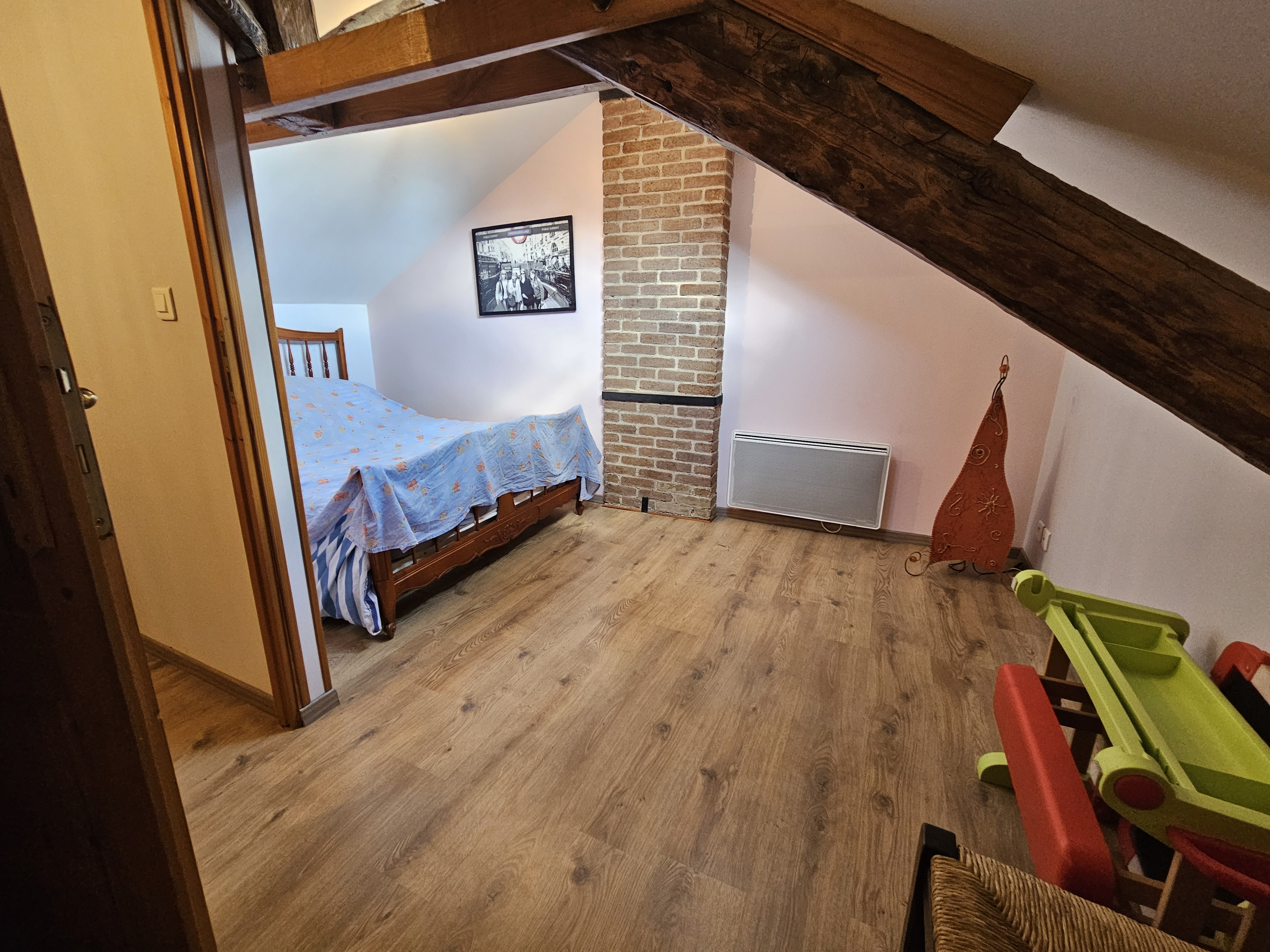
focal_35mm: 13
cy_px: 476
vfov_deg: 89.9
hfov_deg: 106.2
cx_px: 635
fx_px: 477
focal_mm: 2.2
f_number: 2.2
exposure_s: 1/50
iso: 320
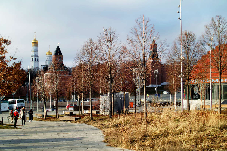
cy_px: 76
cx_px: 114
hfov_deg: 33.9
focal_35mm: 59
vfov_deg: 23.0
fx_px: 372
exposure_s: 1/500
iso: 100
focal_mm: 35
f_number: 4
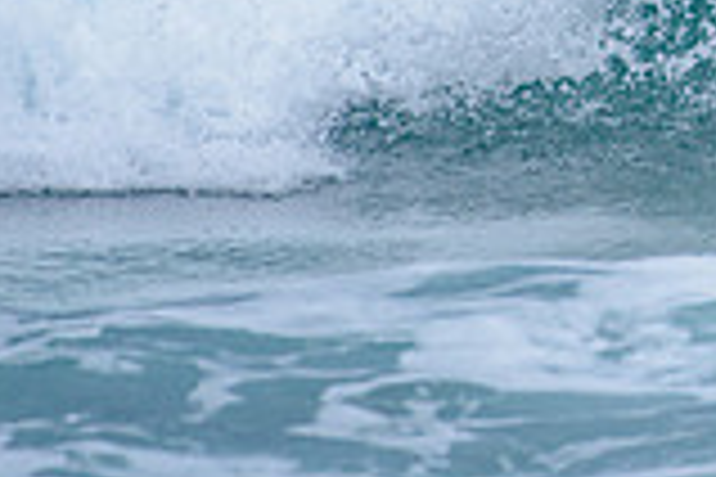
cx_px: 1144
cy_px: -277
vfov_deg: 0.8
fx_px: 36235
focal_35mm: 1822
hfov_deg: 1.1
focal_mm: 500
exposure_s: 1/2000
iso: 360
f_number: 5.6
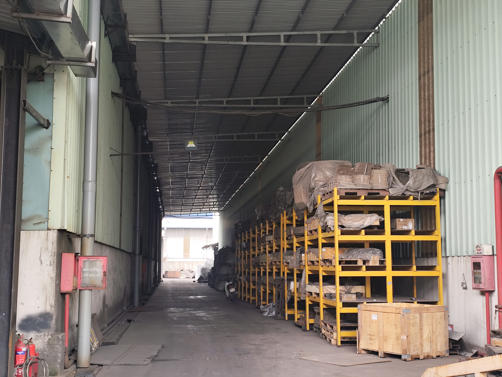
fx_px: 667
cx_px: 251
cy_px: 188
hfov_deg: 41.2
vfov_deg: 31.5
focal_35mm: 46
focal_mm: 6.14
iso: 80
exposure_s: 1/100
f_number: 1.65
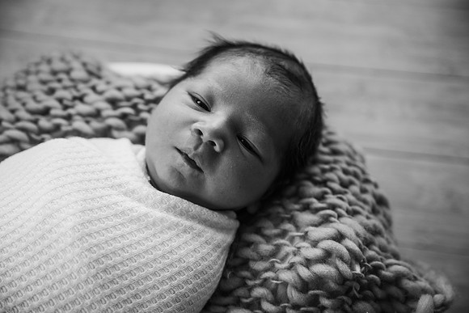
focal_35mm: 64
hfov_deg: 31.4
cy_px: 156
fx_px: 834
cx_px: 234
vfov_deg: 21.3
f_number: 3.5
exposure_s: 1/250
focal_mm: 64
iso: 500
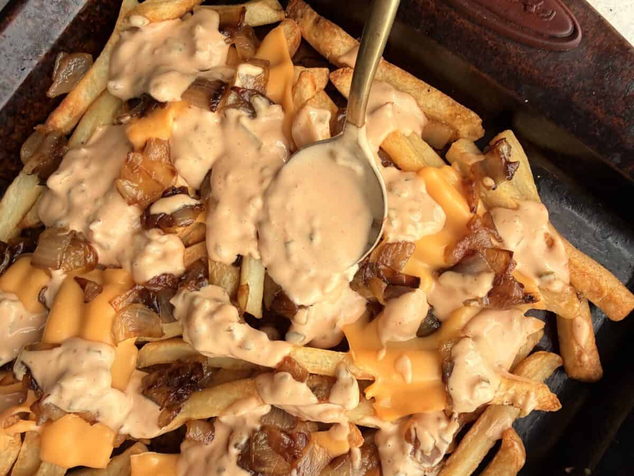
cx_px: 317
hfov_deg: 71.6
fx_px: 440
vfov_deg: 56.8
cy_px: 238
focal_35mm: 24
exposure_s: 1/217
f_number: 2.2
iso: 40
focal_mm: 2.22
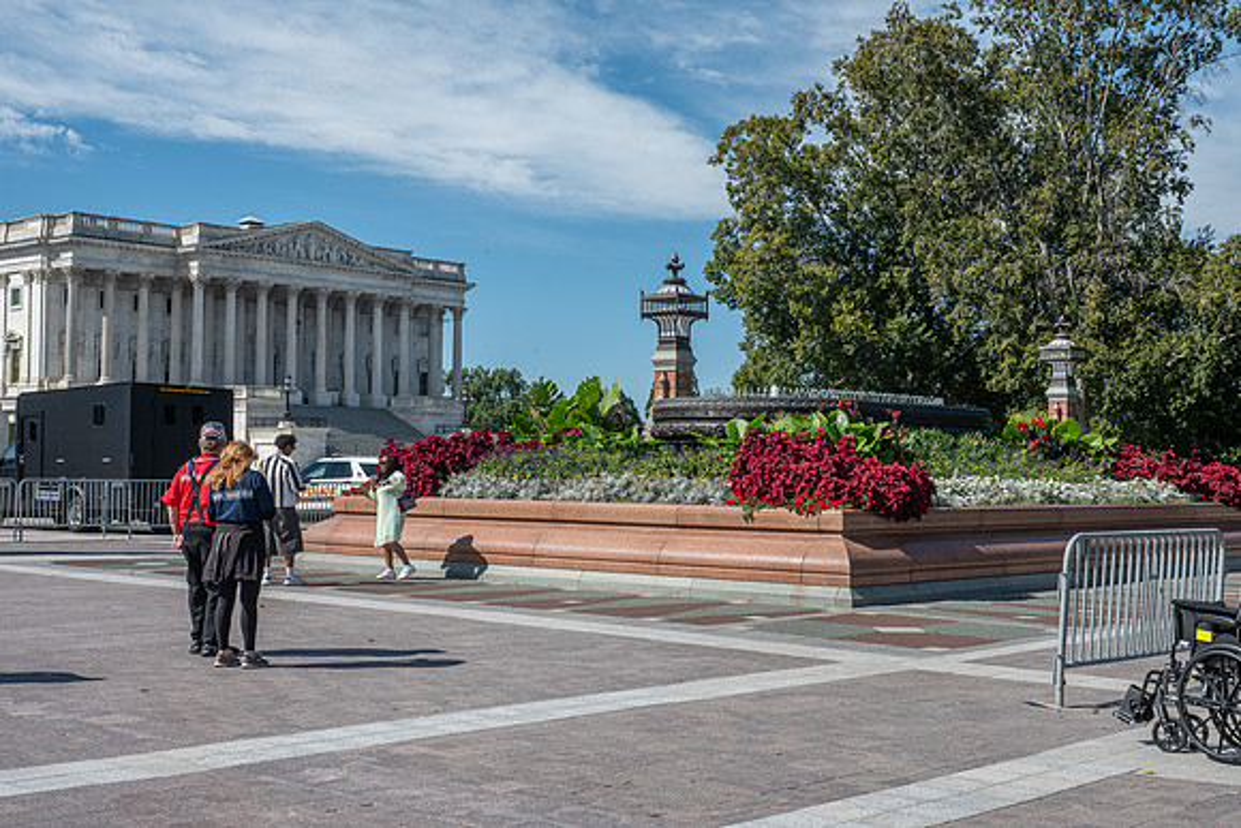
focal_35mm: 48
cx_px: 620
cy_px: 414
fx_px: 1655
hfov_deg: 41.1
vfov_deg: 28.1
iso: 360
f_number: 13
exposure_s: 1/250
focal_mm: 48
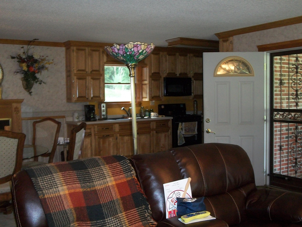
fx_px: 349
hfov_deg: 46.8
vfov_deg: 36.0
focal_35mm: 40
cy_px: 114
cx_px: 151
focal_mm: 7.1
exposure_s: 1/40
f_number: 3.2
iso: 240
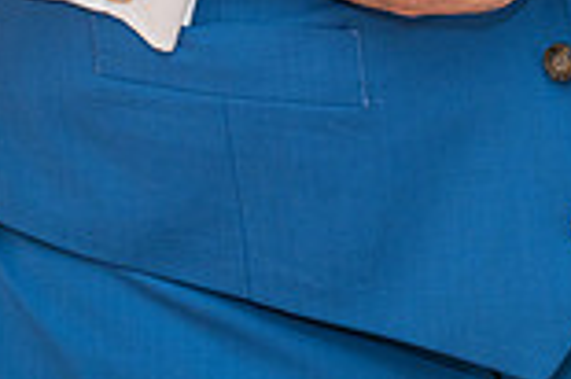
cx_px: 424
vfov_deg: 5.2
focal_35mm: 262
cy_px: -208
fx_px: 4151
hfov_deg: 7.9
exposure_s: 1/160
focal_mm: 70
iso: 400
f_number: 2.8
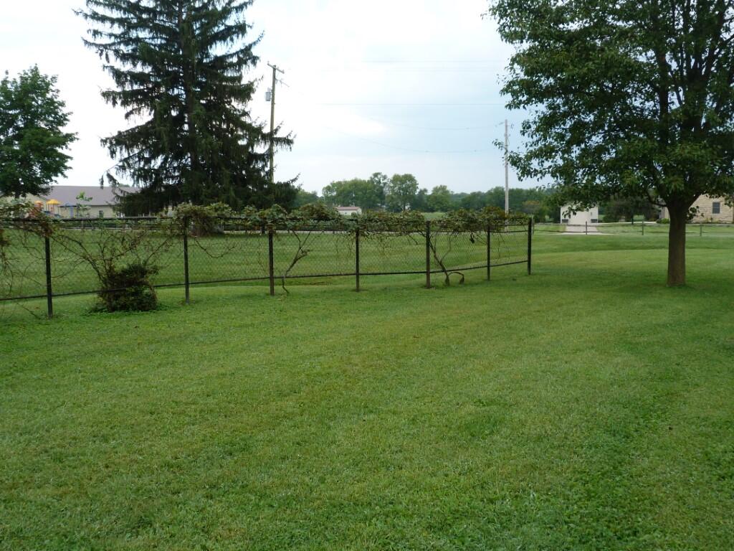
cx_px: 367
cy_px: 276
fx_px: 700
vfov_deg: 42.9
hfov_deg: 55.4
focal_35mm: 33
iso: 80
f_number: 4
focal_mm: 5.9
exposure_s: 1/125
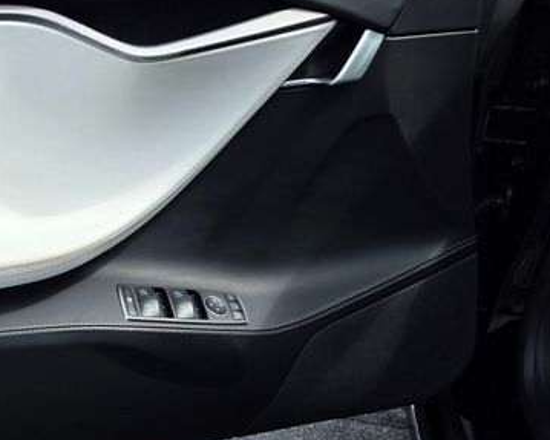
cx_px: 95
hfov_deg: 43.3
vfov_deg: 37.2
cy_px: 259
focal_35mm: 40
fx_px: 651
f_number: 1.7
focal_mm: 6.3
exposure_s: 1/6150
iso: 80
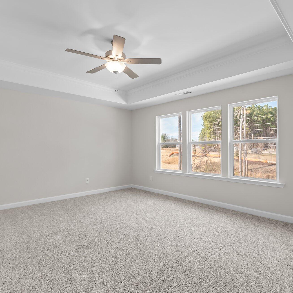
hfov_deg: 74.7
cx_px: 158
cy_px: 147
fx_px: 192
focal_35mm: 20
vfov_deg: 74.8
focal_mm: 15
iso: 400
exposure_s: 1/13
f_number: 7.1
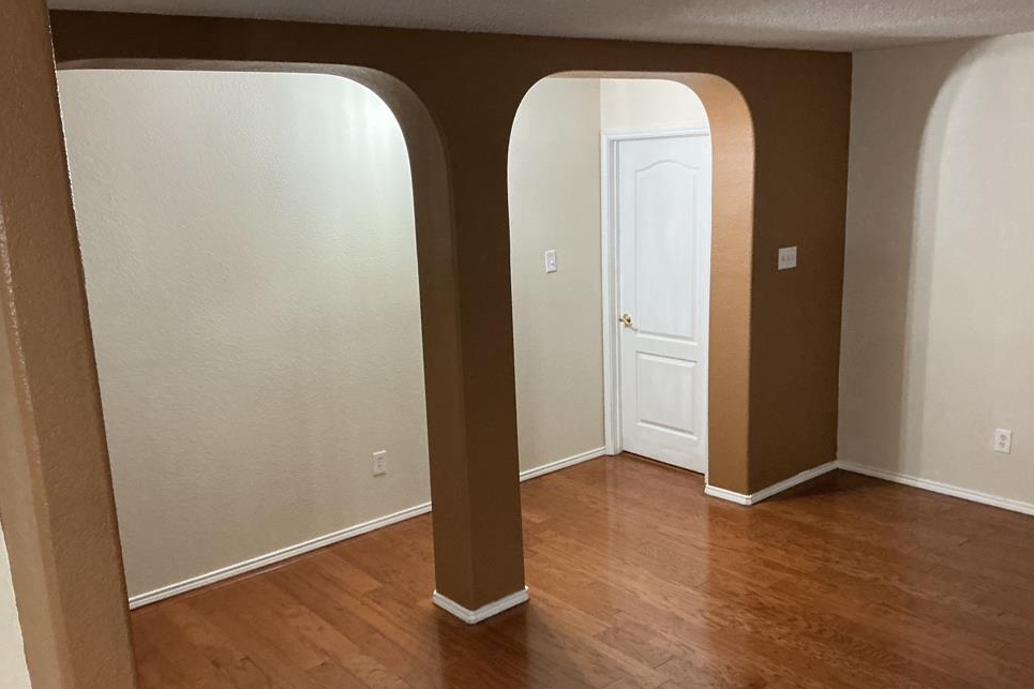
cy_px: 368
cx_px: 488
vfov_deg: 41.1
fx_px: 919
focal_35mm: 32
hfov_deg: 58.7
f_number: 1.8
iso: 250
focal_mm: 3
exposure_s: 1/60
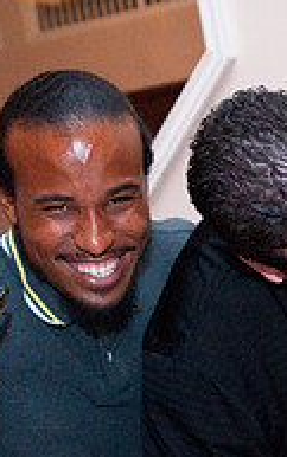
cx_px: 339
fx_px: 1336
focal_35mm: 107
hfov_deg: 12.0
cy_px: 287
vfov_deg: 19.4
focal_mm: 35
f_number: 5.6
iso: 3200
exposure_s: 1/160
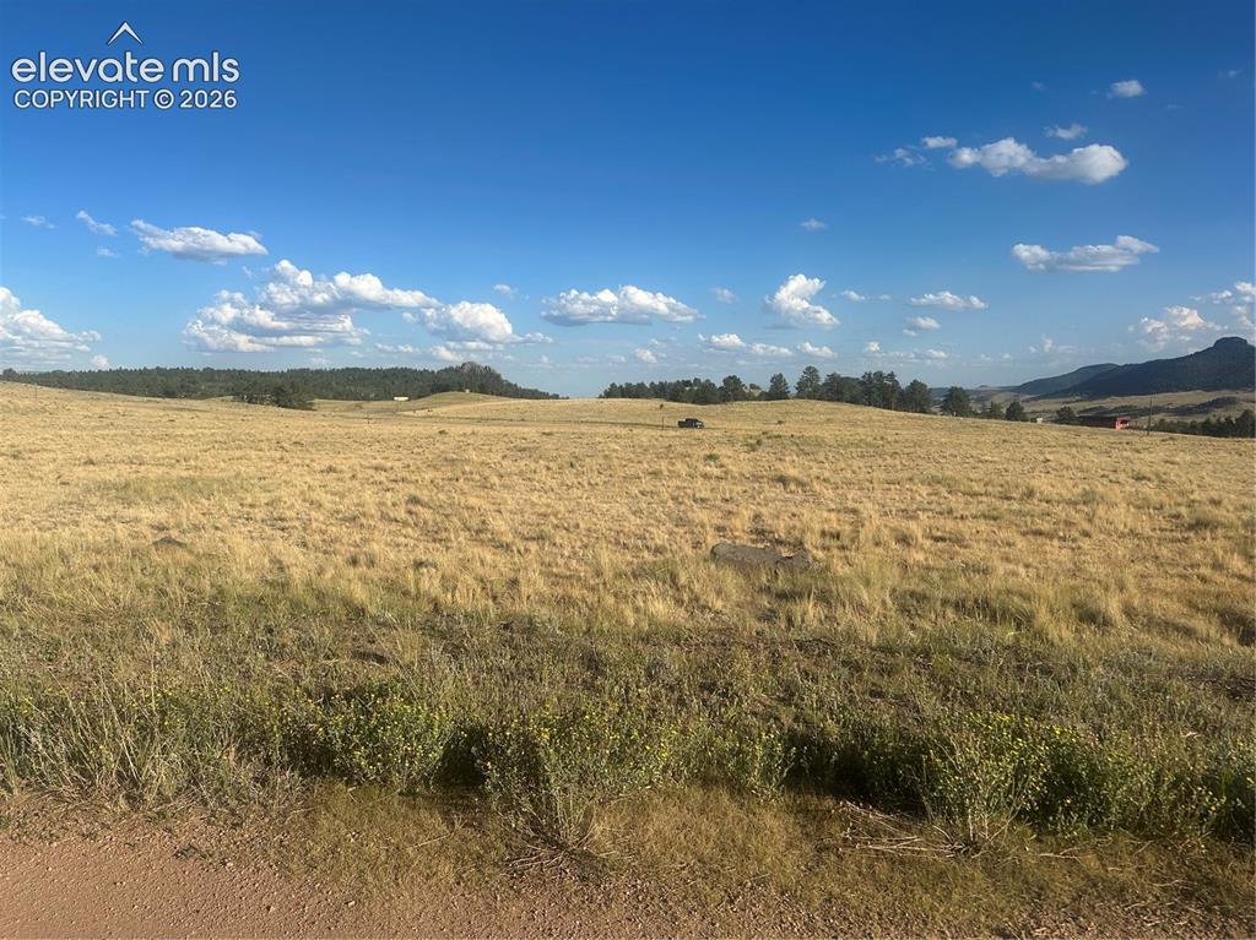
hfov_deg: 71.6
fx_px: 870
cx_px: 628
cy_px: 470
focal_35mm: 24
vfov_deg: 56.8
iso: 80
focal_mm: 6.86
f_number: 1.78
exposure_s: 1/5000
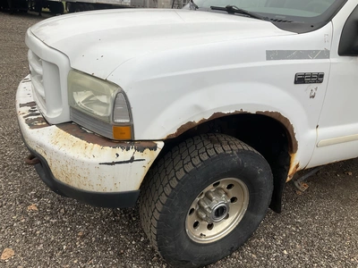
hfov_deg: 61.7
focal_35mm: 29
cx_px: 179
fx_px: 300
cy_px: 134
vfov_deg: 48.2
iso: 25
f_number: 1.8
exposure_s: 1/465
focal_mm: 3
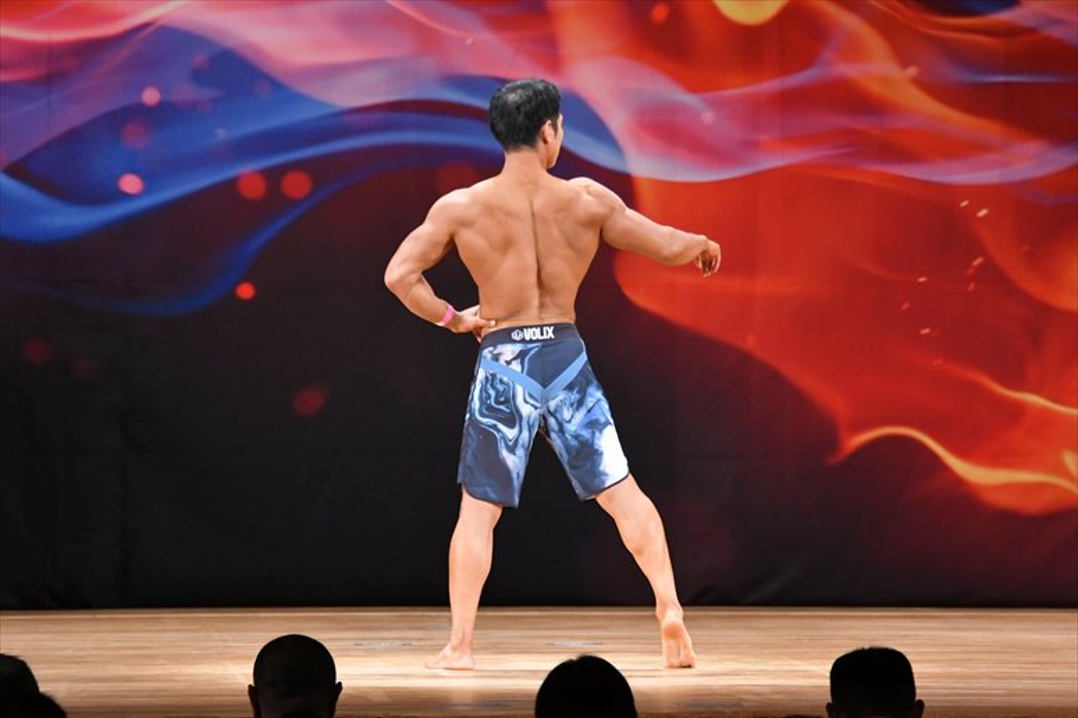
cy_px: 359
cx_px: 539
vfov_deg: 5.7
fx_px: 7183
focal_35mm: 240
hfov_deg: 8.6
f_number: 5.6
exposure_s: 1/400
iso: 3200
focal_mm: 160
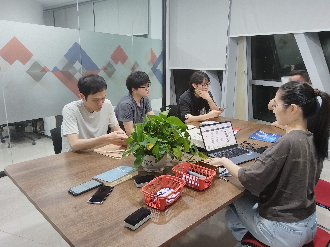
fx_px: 248
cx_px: 165
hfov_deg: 67.3
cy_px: 124
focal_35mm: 26
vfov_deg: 53.1
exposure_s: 1/33.3
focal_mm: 4.95
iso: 1186
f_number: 1.9
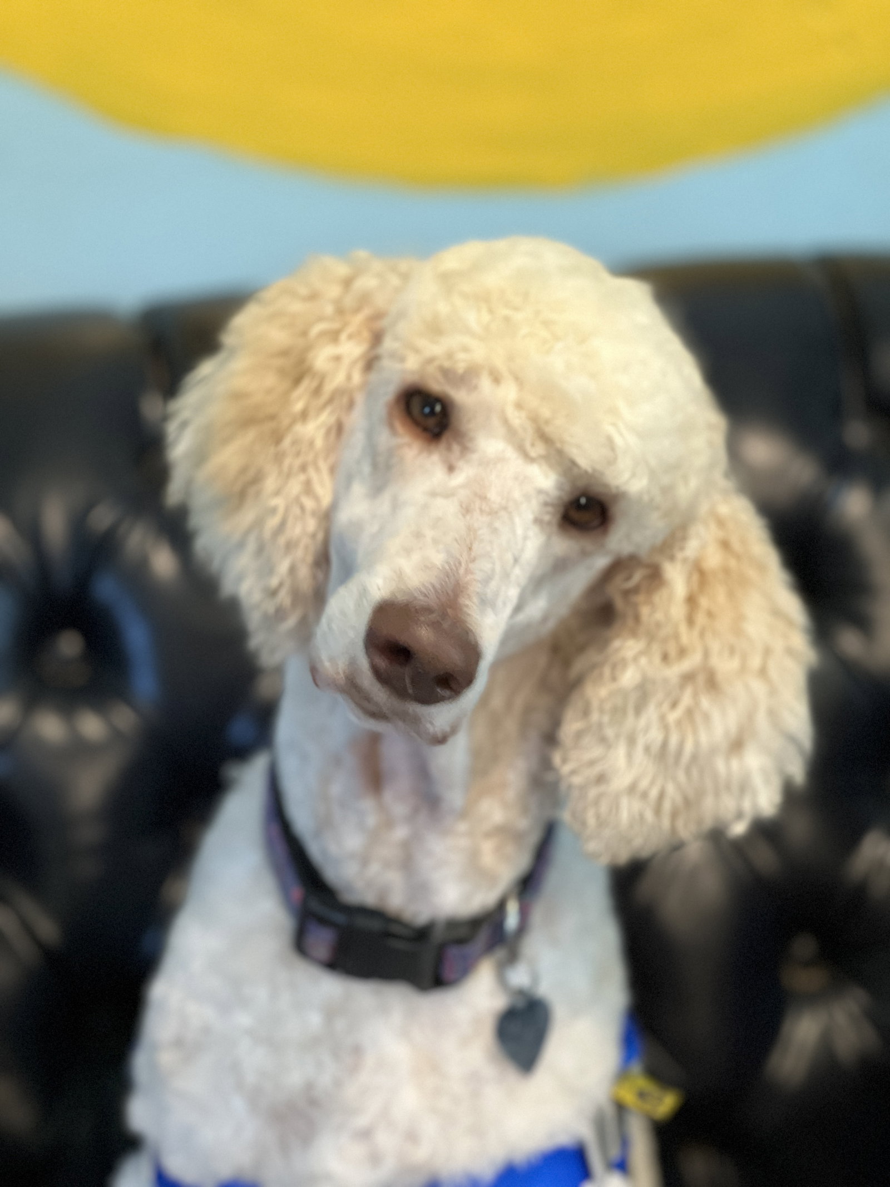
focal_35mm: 77
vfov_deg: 25.3
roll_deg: +0.5
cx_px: 445
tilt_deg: -20.7
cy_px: 594
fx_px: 2639
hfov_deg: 19.1
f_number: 2.8
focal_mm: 9
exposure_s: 1/40
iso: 400
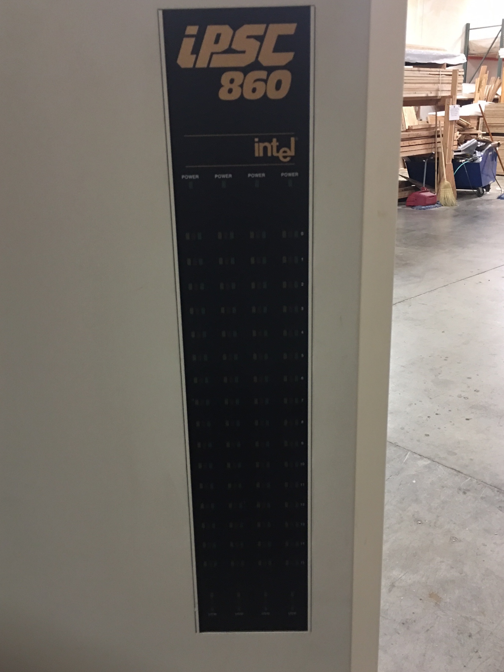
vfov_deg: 56.8
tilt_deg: -16.1
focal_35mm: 32
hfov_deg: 44.2
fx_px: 621
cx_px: 246
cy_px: 320
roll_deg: +1.6
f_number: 2.2
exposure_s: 1/10
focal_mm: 4.15
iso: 80
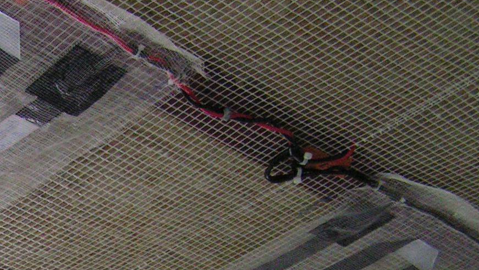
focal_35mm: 108
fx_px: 1372
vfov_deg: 10.8
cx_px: -97
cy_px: 399
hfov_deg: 18.7
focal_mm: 6.3
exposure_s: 1/20
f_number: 2.8
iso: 200
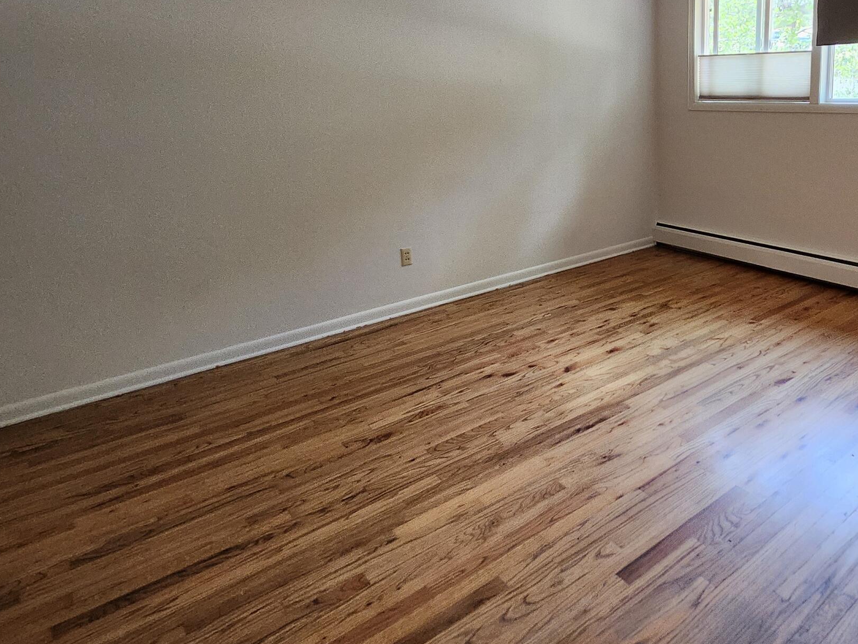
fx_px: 595
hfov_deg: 68.7
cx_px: 598
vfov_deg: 55.1
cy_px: 192
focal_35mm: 24
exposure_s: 1/60
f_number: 2.2
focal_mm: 1.74
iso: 320
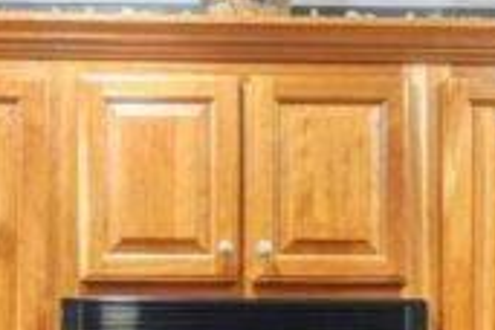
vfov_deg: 12.3
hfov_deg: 19.5
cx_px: 237
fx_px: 1444
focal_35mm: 105
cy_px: 518
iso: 100
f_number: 7.1
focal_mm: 10
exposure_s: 2
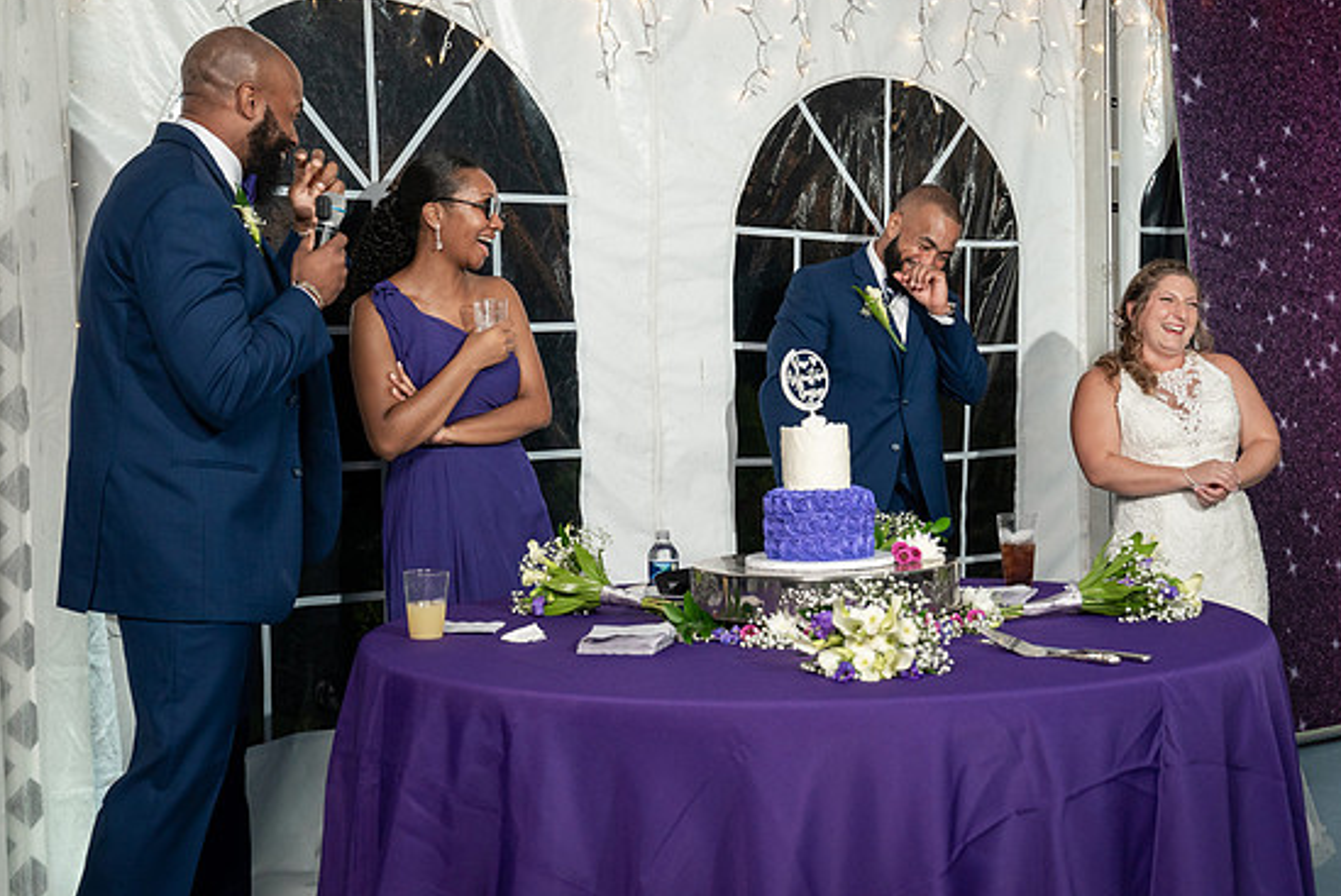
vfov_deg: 29.3
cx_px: 679
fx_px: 1715
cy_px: 436
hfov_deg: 42.7
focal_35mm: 46
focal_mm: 43
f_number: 5.6
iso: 1600
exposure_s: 1/200
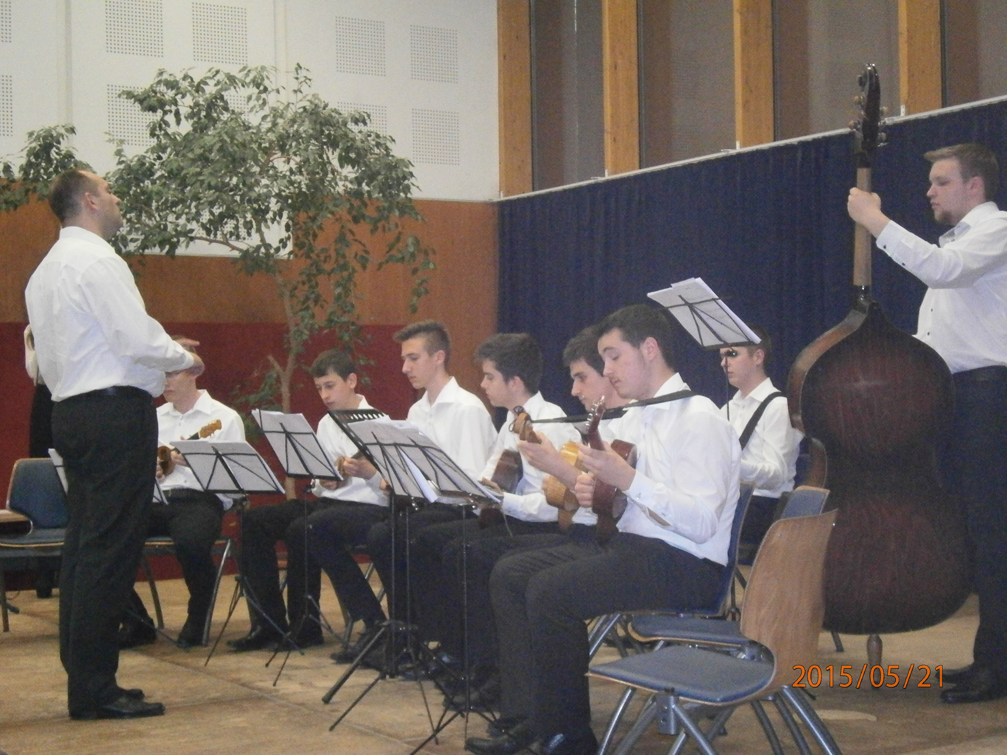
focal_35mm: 60
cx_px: 504
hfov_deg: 32.2
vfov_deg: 24.4
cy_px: 378
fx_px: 1745
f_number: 3.9
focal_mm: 10.7
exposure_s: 1/50
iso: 800
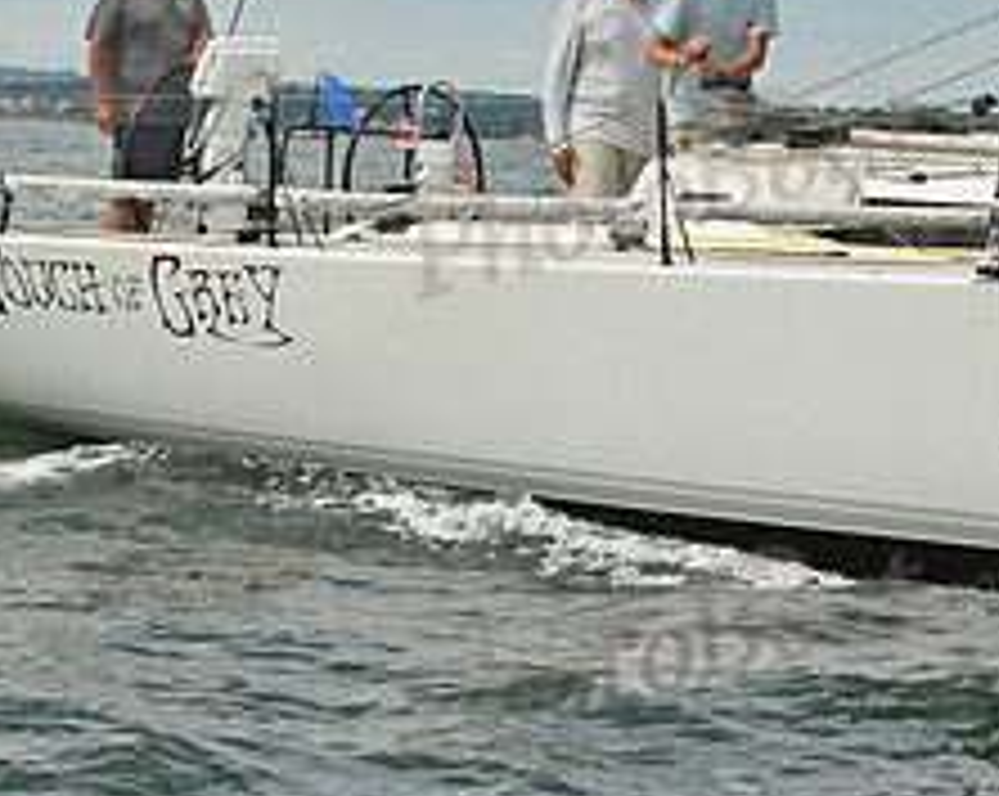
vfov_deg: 8.9
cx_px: 180
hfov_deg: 11.2
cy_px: 11
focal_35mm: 172
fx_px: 5079
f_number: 14
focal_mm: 70
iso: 320
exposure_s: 1/800
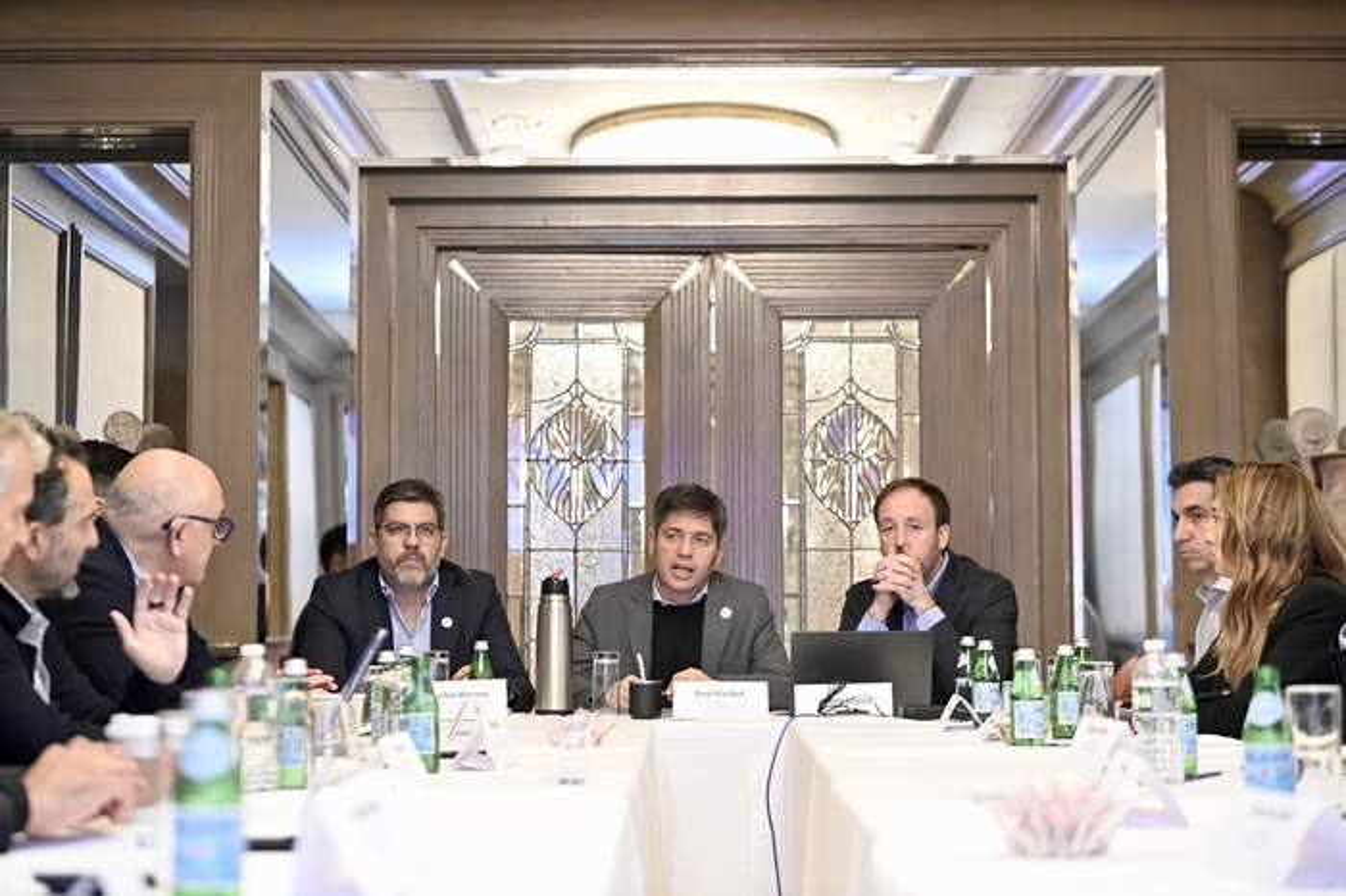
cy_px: 448
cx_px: 673
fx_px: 2616
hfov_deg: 28.9
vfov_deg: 19.4
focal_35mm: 70
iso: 5000
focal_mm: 70
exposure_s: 1/200
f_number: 3.5
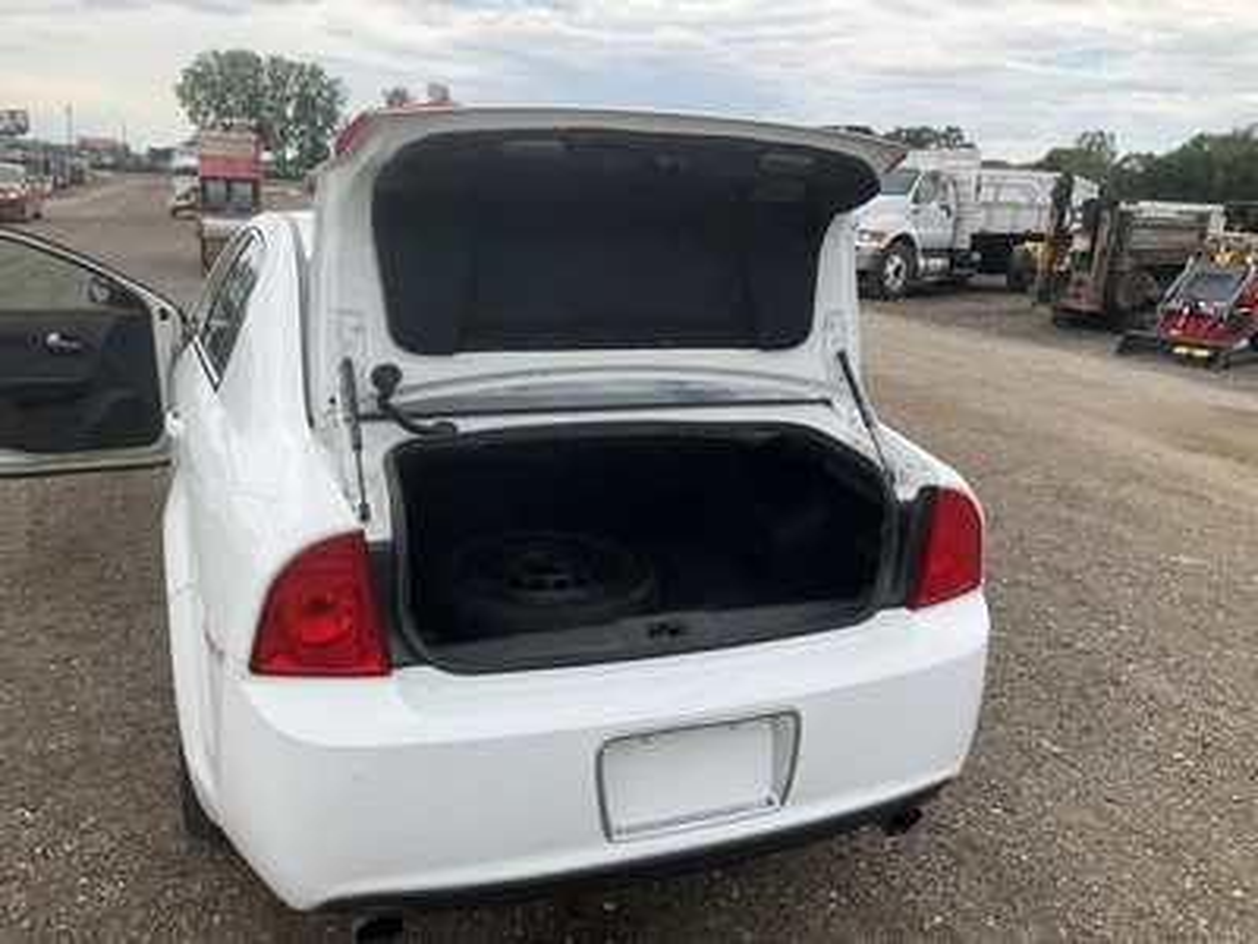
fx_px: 1054
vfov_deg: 48.2
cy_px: 472
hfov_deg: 61.7
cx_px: 629
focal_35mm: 29
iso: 25
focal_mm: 3
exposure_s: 1/842
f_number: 1.8
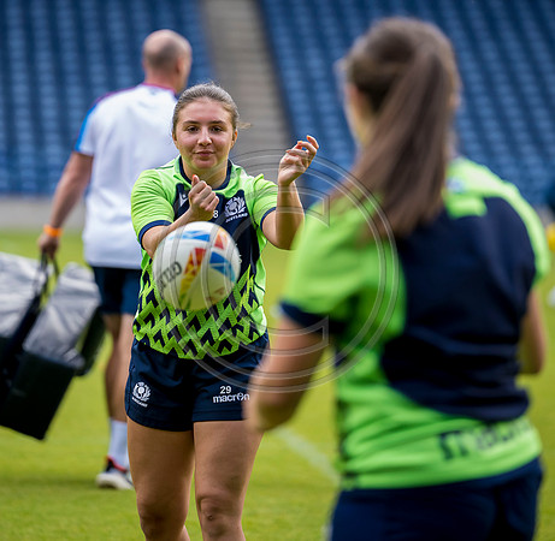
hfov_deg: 6.1
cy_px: 227
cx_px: 217
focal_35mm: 292
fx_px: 5236
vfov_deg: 5.9
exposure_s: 1/1250
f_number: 3.2
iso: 800
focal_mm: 200
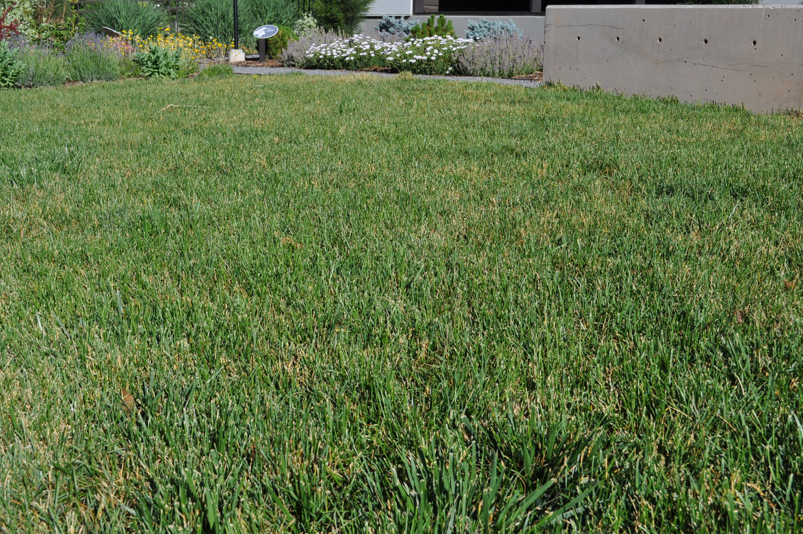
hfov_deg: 45.0
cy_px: 267
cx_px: 402
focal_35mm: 44
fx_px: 969
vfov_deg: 30.8
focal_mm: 29
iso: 200
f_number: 10
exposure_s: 1/400
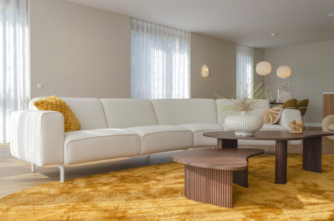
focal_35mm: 32
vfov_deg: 41.6
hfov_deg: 59.6
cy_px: 110
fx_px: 292
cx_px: 167
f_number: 7.1
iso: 800
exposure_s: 1/1000
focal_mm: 21
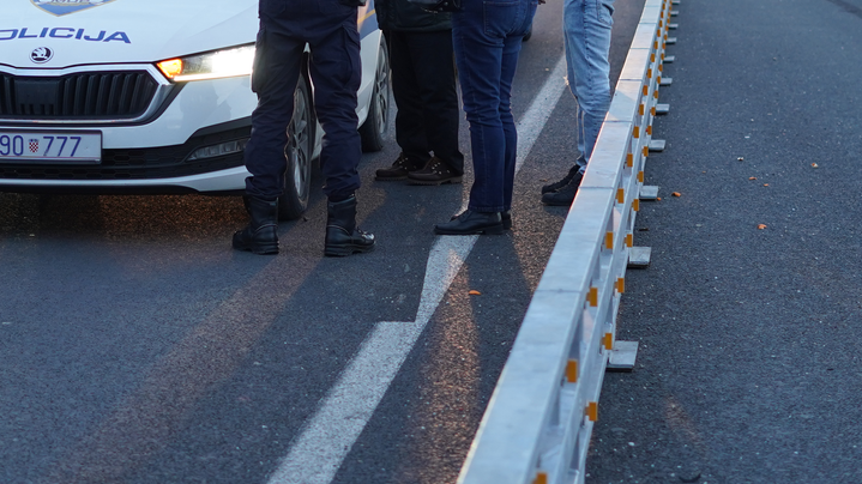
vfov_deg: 10.1
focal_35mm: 118
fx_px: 2696
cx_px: 302
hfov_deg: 18.1
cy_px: -99
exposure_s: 1/250
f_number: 2.5
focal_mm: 50
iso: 800
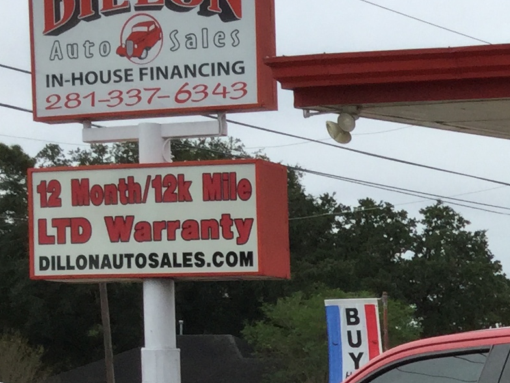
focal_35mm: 129
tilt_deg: -6.1
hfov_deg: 13.9
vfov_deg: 10.9
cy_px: 635
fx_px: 1901
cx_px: 868
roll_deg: -1.5
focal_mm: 3.3
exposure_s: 1/1131
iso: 25
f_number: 2.4
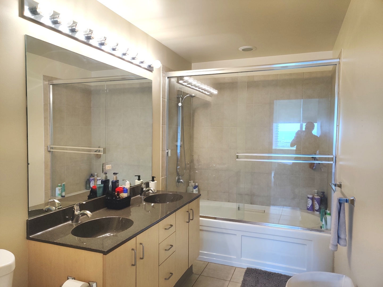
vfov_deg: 51.4
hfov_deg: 65.3
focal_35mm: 27
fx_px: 299
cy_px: 144
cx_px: 192
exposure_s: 1/100
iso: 125
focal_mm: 4.75
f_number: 1.65
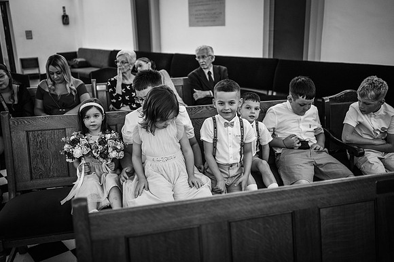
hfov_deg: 54.5
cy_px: 131
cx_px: 197
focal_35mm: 35
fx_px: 383
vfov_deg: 37.8
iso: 1400
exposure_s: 1/200
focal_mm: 35
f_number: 1.8
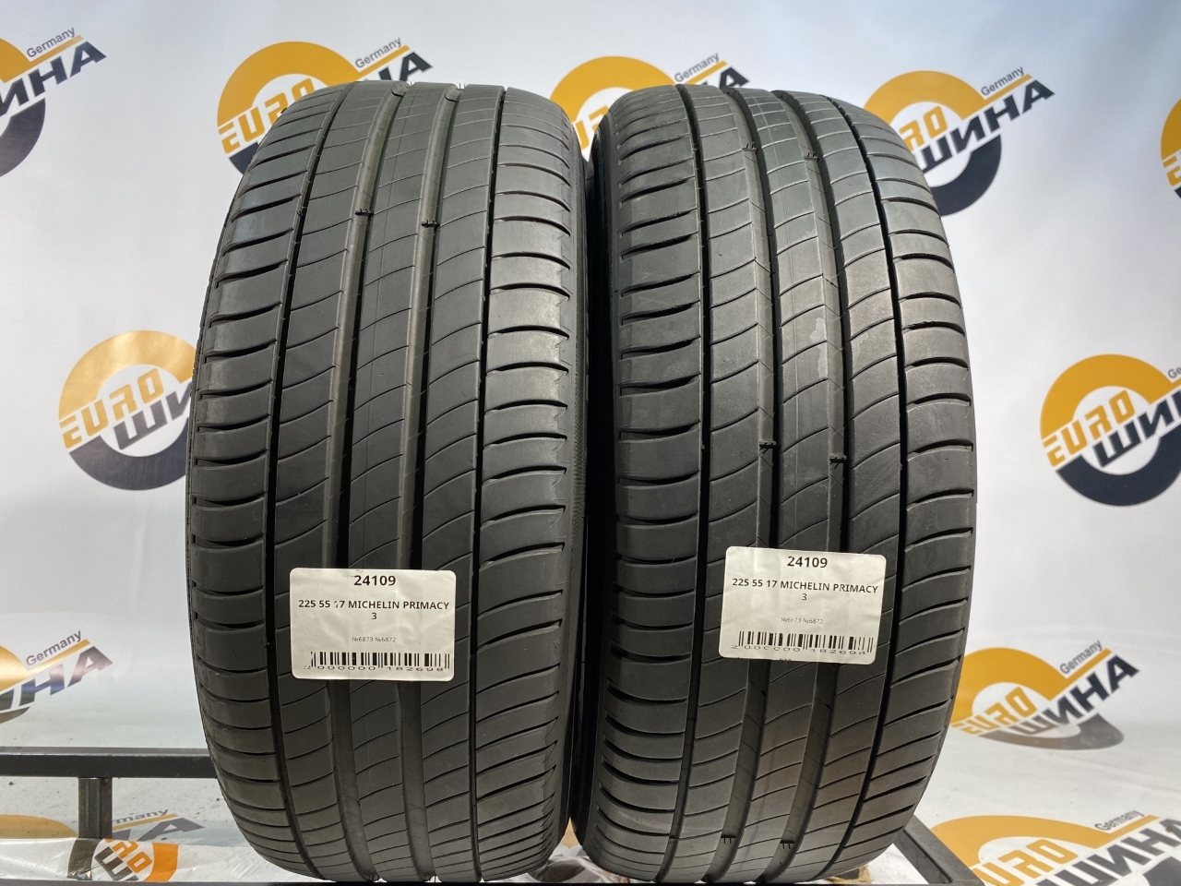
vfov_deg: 53.1
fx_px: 887
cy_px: 443
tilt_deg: +1.4
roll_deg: -0.7
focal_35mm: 26
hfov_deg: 67.3
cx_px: 590
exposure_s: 1/100
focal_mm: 4.25
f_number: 1.8
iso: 100
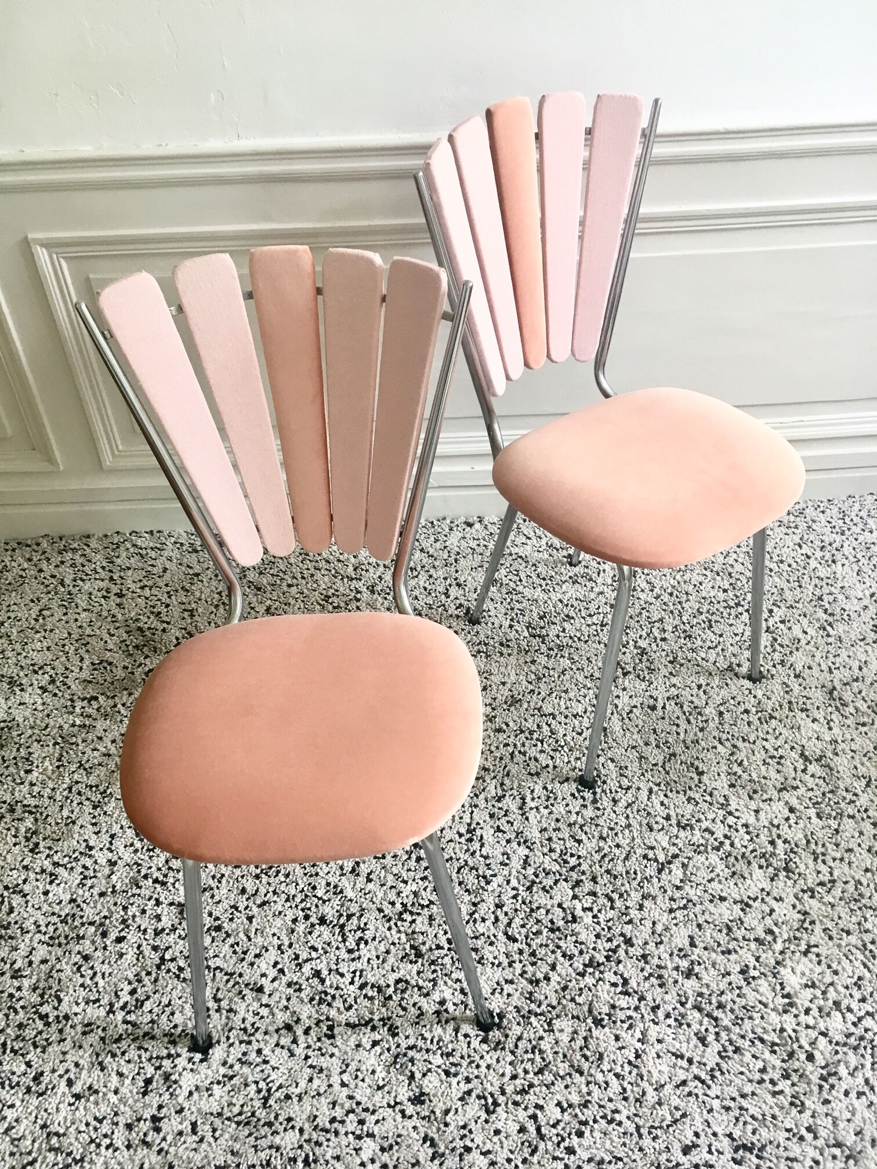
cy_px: 584
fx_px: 980
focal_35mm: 29
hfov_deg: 48.2
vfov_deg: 61.7
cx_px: 438
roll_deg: +1.7
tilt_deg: -42.9
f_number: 2.2
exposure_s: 1/33
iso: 80
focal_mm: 4.15
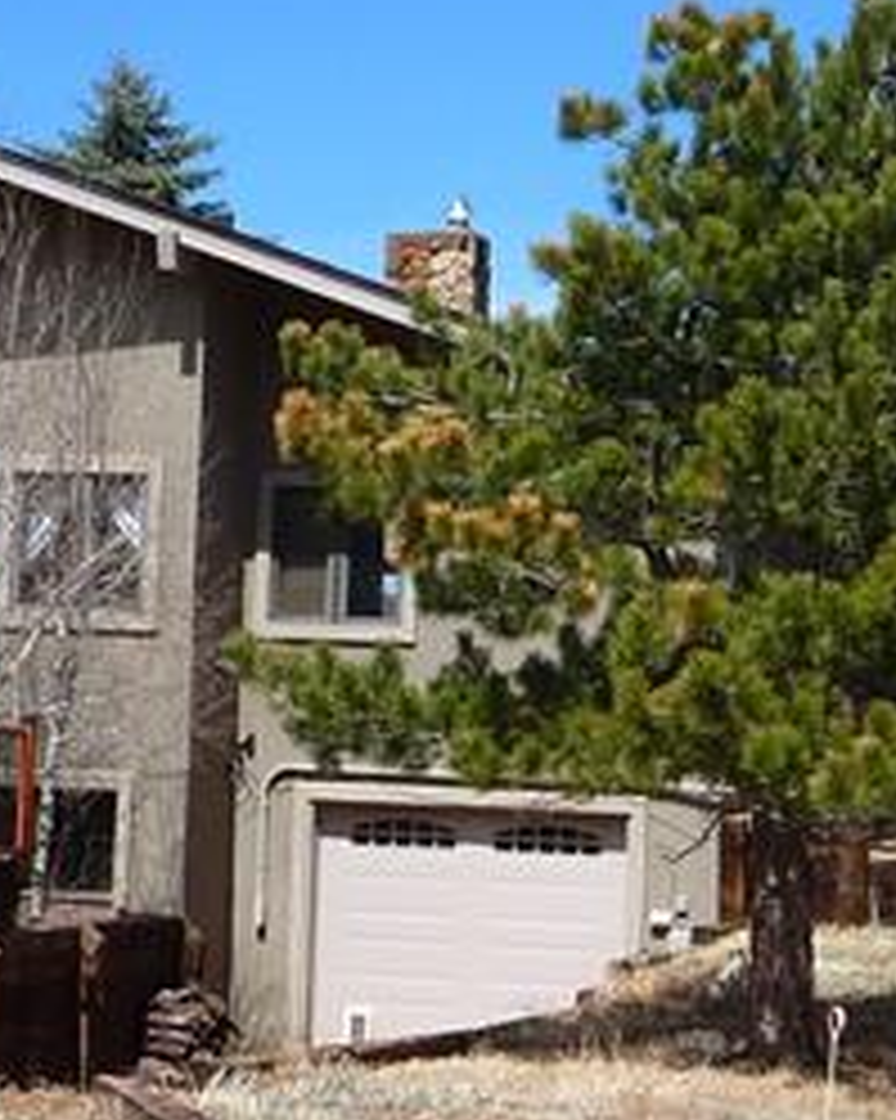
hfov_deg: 13.1
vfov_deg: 16.2
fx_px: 3914
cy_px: 875
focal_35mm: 118
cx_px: 437
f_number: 5.6
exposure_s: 1/400
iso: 100
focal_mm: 5.8
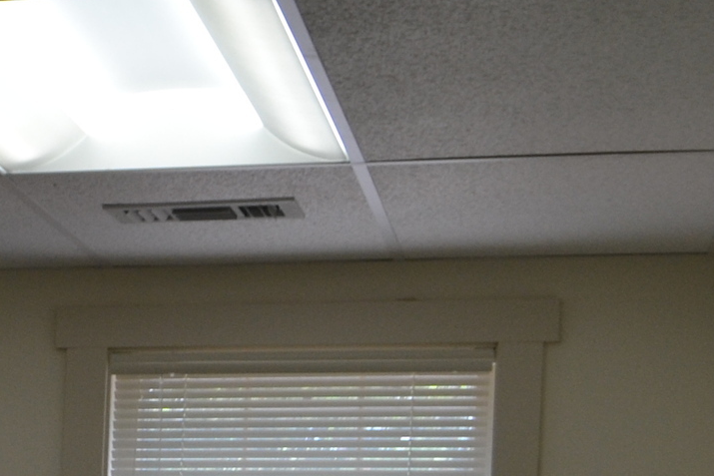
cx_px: -537
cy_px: 763
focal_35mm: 116
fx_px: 2301
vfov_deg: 11.2
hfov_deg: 15.4
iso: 400
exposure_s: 1/100
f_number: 5
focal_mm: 18
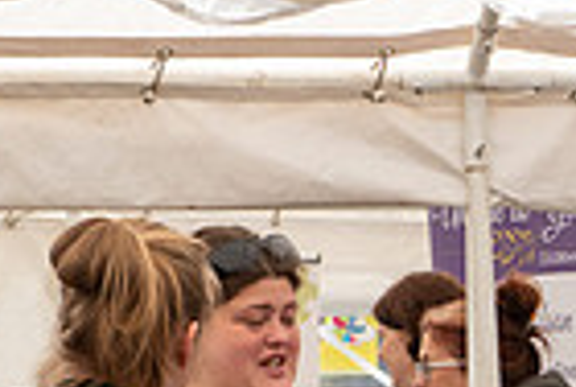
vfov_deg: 4.6
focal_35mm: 300
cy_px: 673
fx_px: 4810
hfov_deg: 6.7
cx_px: 1074
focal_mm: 70
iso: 720
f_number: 8
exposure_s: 1/320
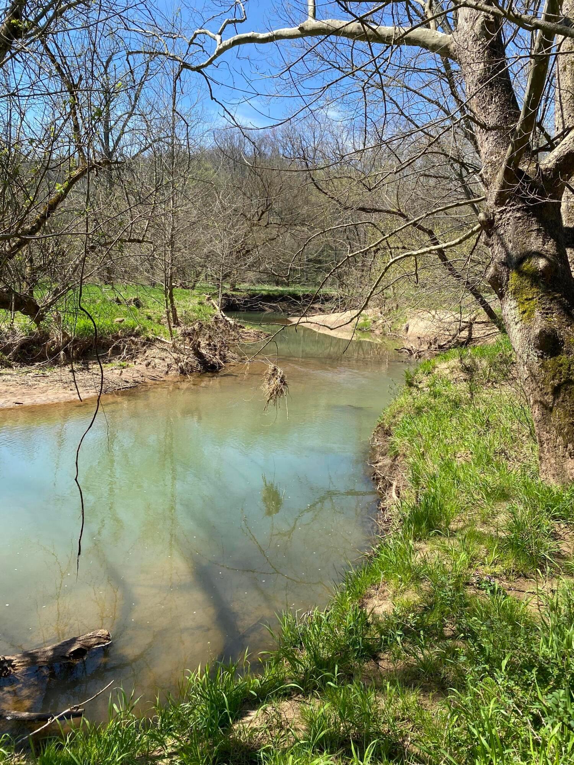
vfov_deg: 67.3
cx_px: 287
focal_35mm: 26
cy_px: 382
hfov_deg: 53.1
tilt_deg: -8.8
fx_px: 575
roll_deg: -1.5
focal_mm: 4.25
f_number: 1.8
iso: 32
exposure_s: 1/1346
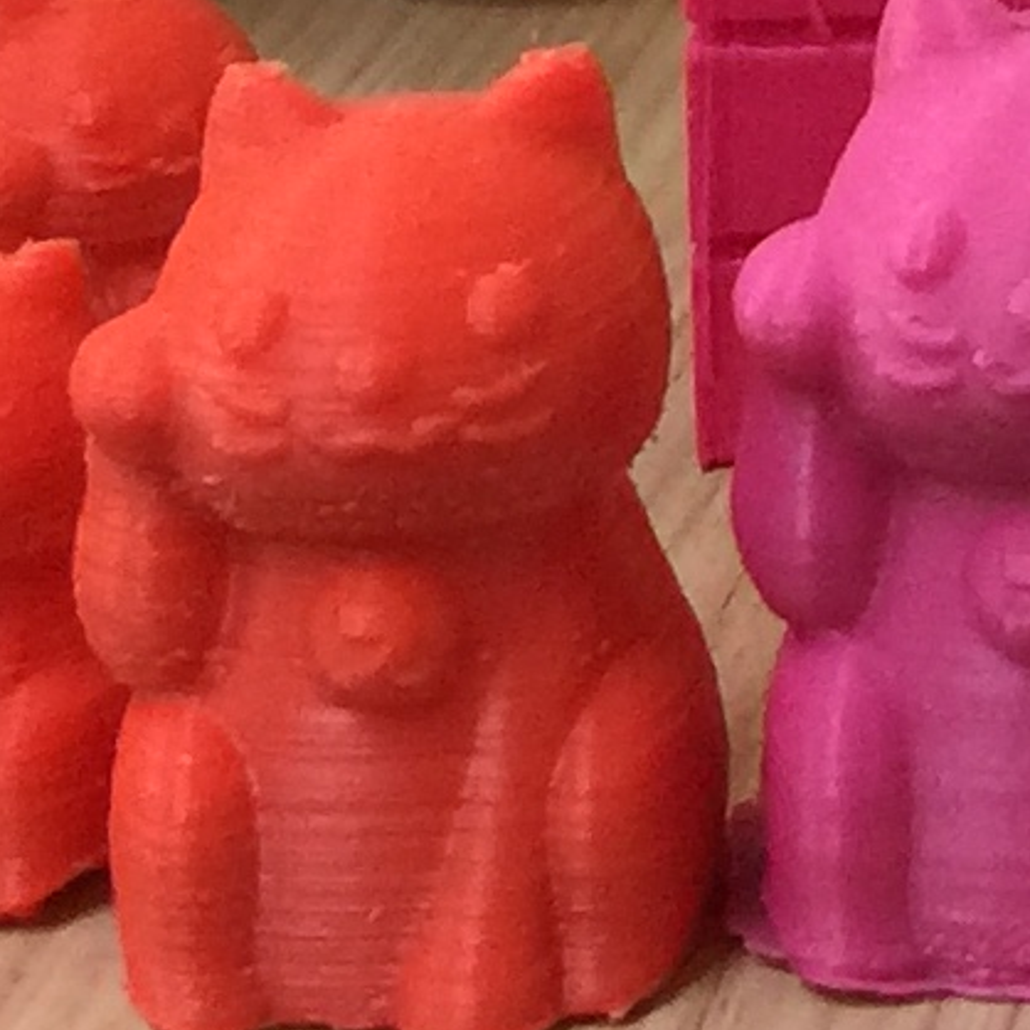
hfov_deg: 8.2
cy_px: -1419
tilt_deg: -9.6
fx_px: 6733
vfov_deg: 8.1
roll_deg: -1.3
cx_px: 2297
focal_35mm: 200
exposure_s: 1/33
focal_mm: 4.15
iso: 50
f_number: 2.2
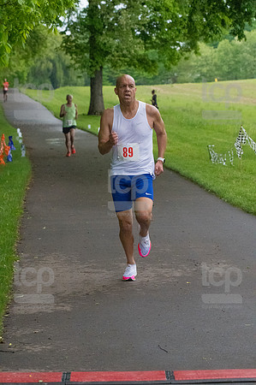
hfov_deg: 9.1
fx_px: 1604
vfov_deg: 13.7
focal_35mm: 150
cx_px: 128
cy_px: 192
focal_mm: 100
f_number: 5.6
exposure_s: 1/1250
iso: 6400
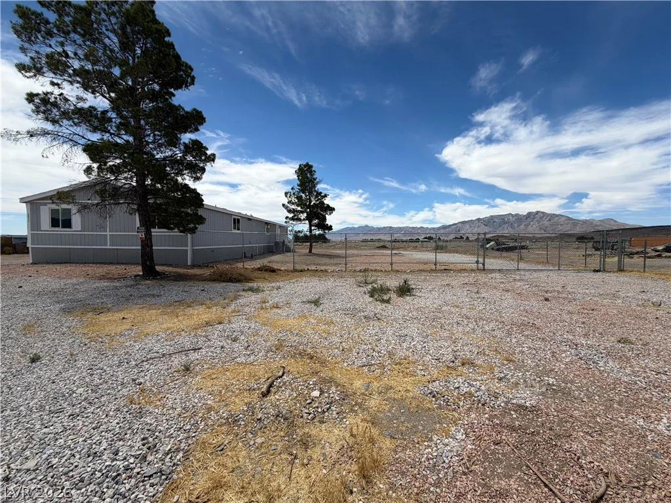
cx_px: 336
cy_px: 252
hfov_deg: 102.1
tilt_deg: -2.8
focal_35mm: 14
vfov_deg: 85.7
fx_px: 271
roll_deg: -0.2
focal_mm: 2.22
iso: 20
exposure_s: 1/1339
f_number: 2.2
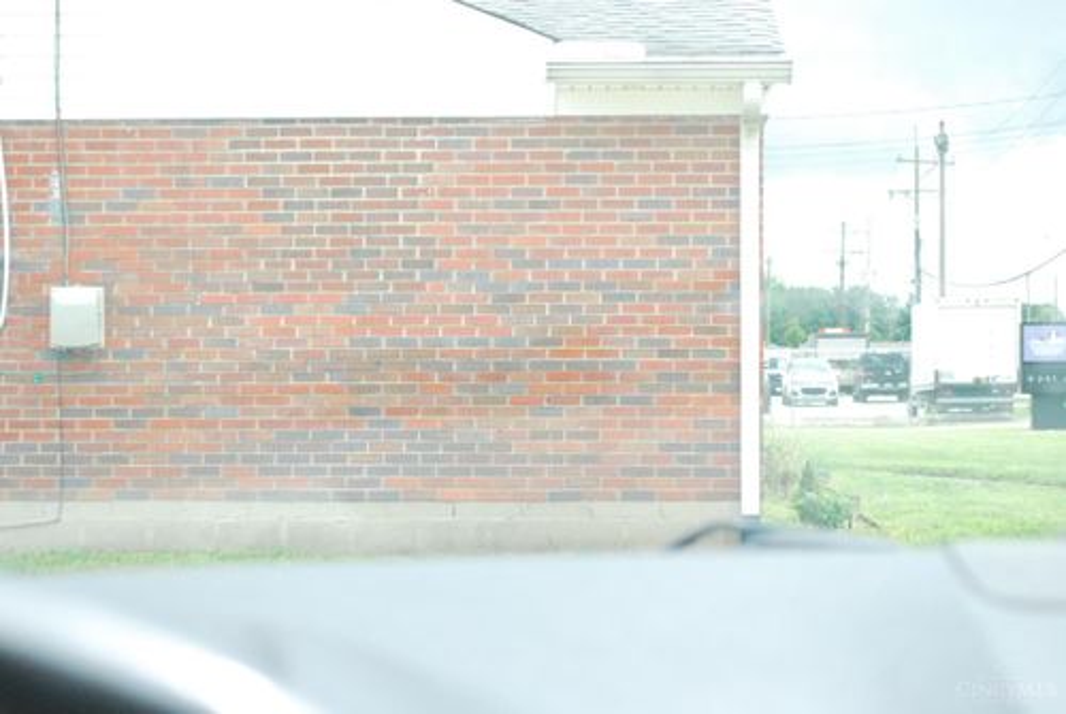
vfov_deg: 19.0
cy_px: 357
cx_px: 533
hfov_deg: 28.0
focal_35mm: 72
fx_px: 2135
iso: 1600
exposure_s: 1/640
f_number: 7.1
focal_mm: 48
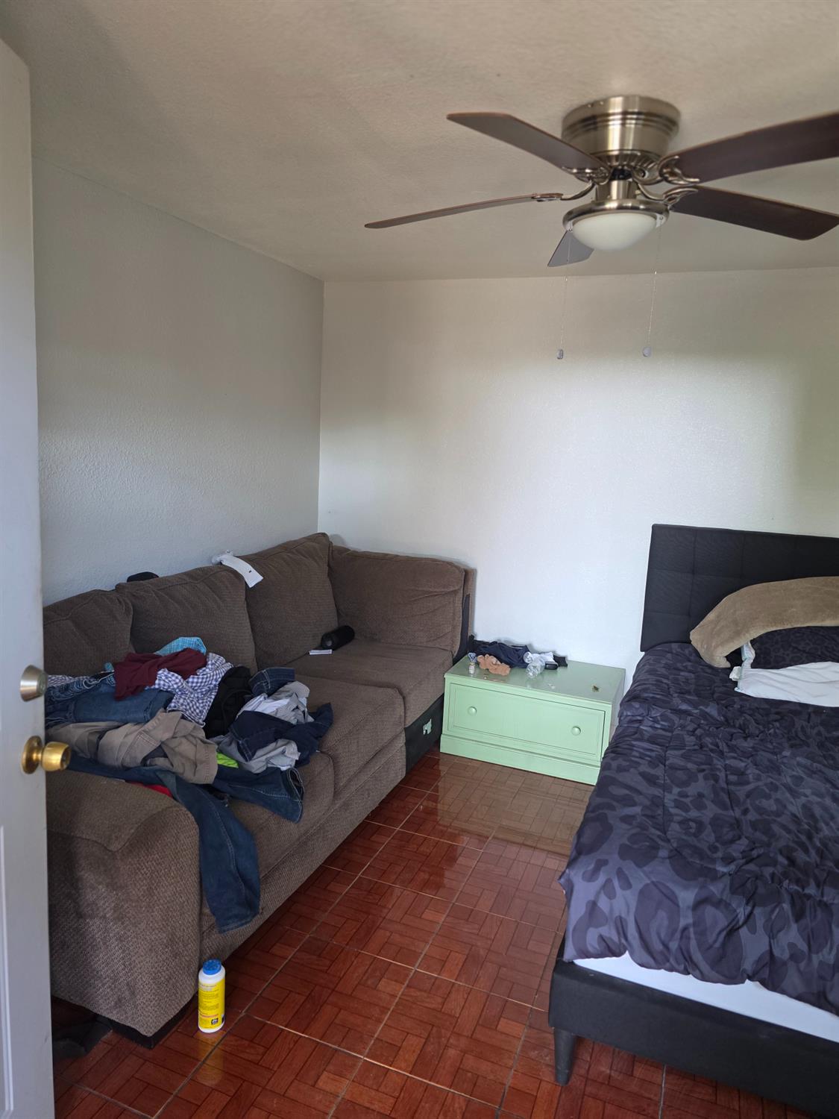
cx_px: 420
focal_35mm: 23
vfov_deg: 73.9
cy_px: 560
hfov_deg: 58.9
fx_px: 743
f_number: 1.7
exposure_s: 1/120
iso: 320
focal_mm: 6.3
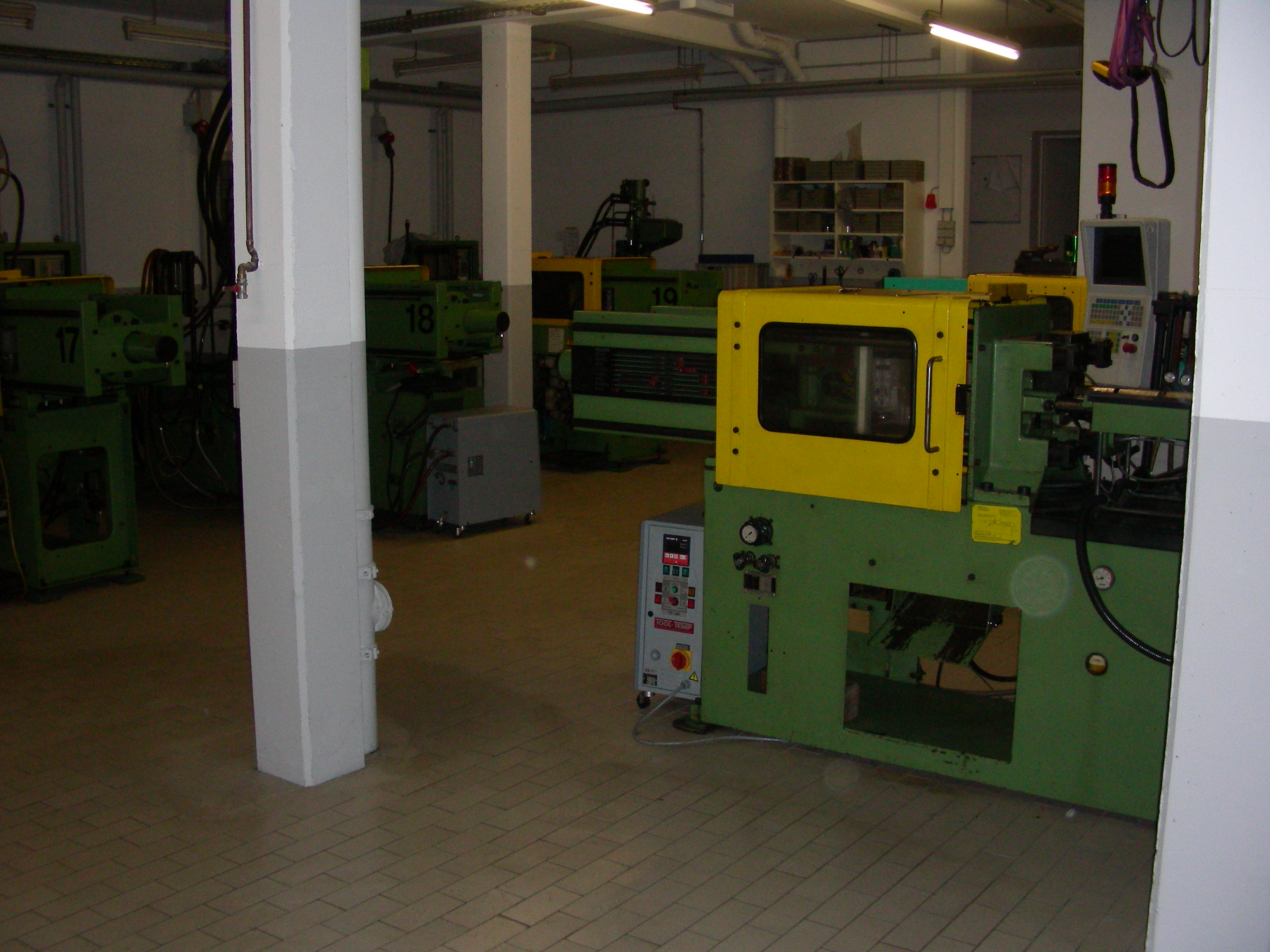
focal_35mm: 38
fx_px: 1394
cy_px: 476
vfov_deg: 37.7
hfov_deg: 49.0
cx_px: 635
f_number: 3.5
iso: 200
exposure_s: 1/60.1
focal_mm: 6.3
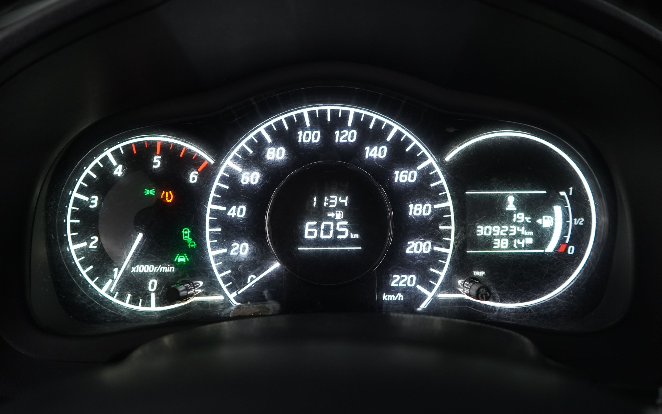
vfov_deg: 29.9
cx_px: 331
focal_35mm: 43
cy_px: 207
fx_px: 776
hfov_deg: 46.2
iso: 3200
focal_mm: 28
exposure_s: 1/60
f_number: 4
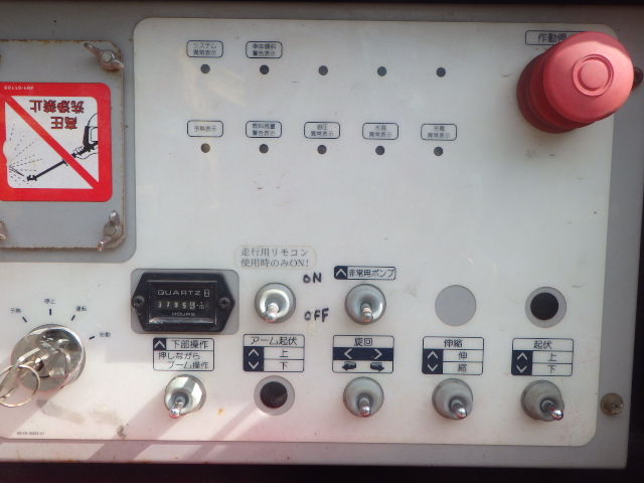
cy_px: 242
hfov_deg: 63.4
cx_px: 322
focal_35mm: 28
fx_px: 521
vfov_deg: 49.7
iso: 125
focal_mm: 5
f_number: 4.2
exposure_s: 1/500
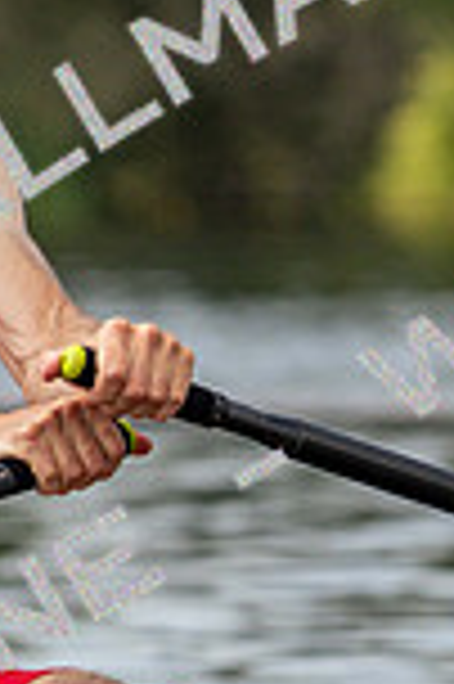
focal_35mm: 1085
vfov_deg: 1.9
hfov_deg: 1.3
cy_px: 493
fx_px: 20570
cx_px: 31
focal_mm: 284
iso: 400
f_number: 5.6
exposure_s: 1/1600
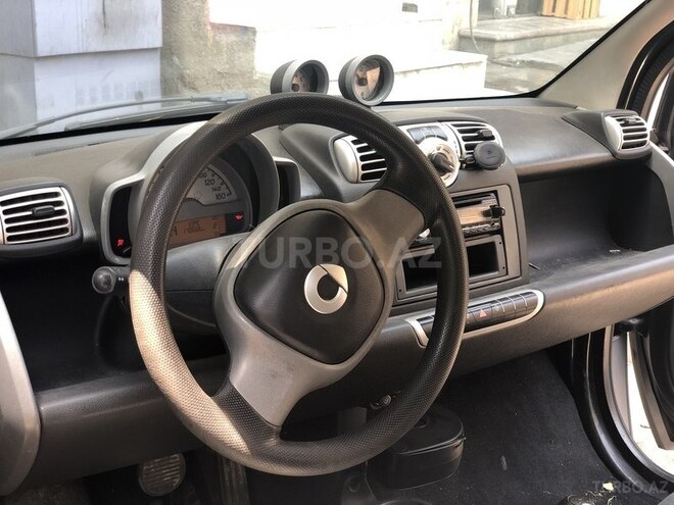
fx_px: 1012
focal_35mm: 52
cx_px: 337
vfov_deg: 28.0
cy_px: 252
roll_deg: -1.6
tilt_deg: -17.3
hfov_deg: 36.8
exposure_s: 1/60
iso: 50
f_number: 2.4
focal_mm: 6
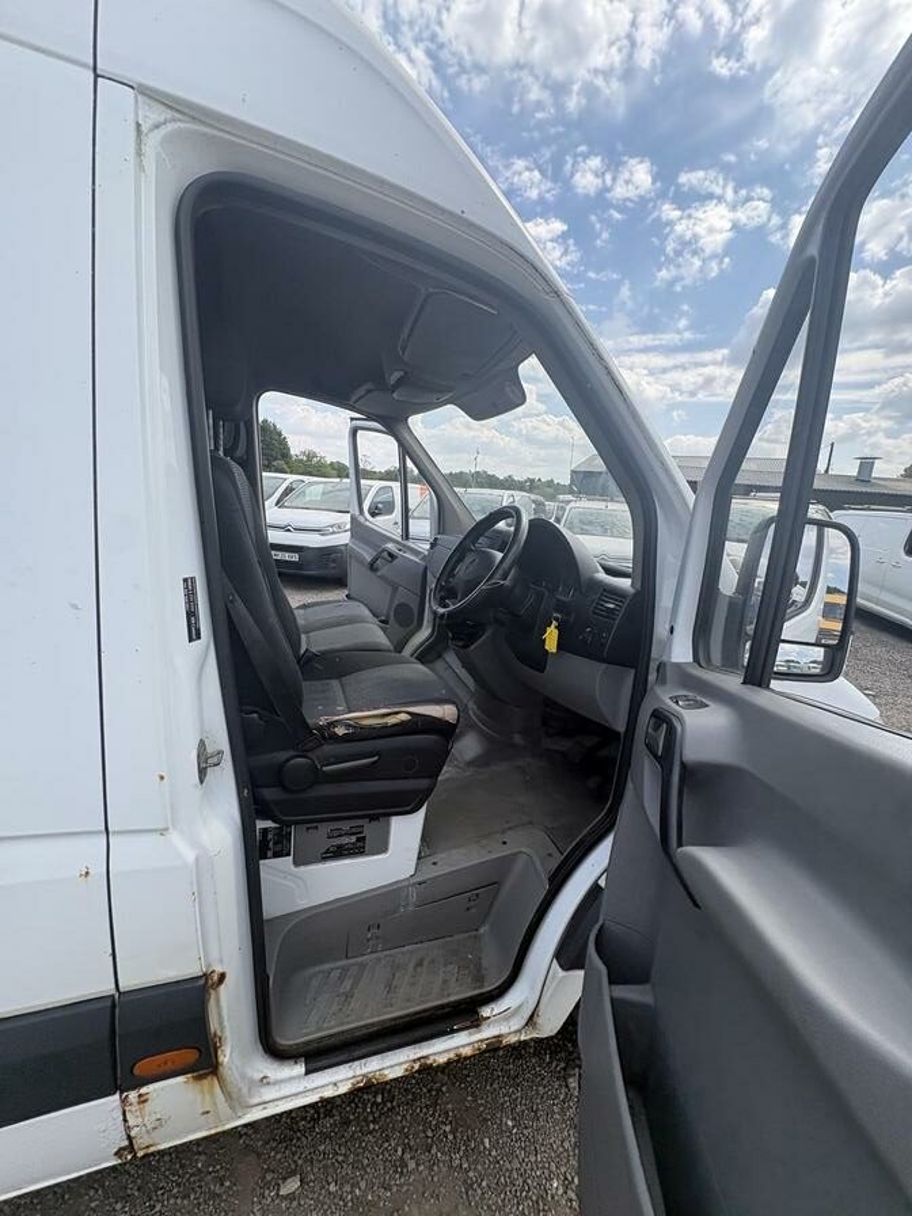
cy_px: 608
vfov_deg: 102.1
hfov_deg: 85.7
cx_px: 456
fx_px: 492
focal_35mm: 14
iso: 64
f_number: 2.2
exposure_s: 1/771
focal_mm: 2.22
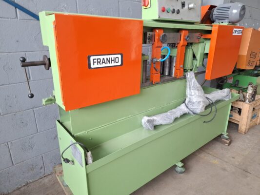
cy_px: 98
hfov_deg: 73.9
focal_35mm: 23
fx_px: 173
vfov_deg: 58.9
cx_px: 130
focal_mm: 5.54
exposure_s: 1/60
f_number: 1.8
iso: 200
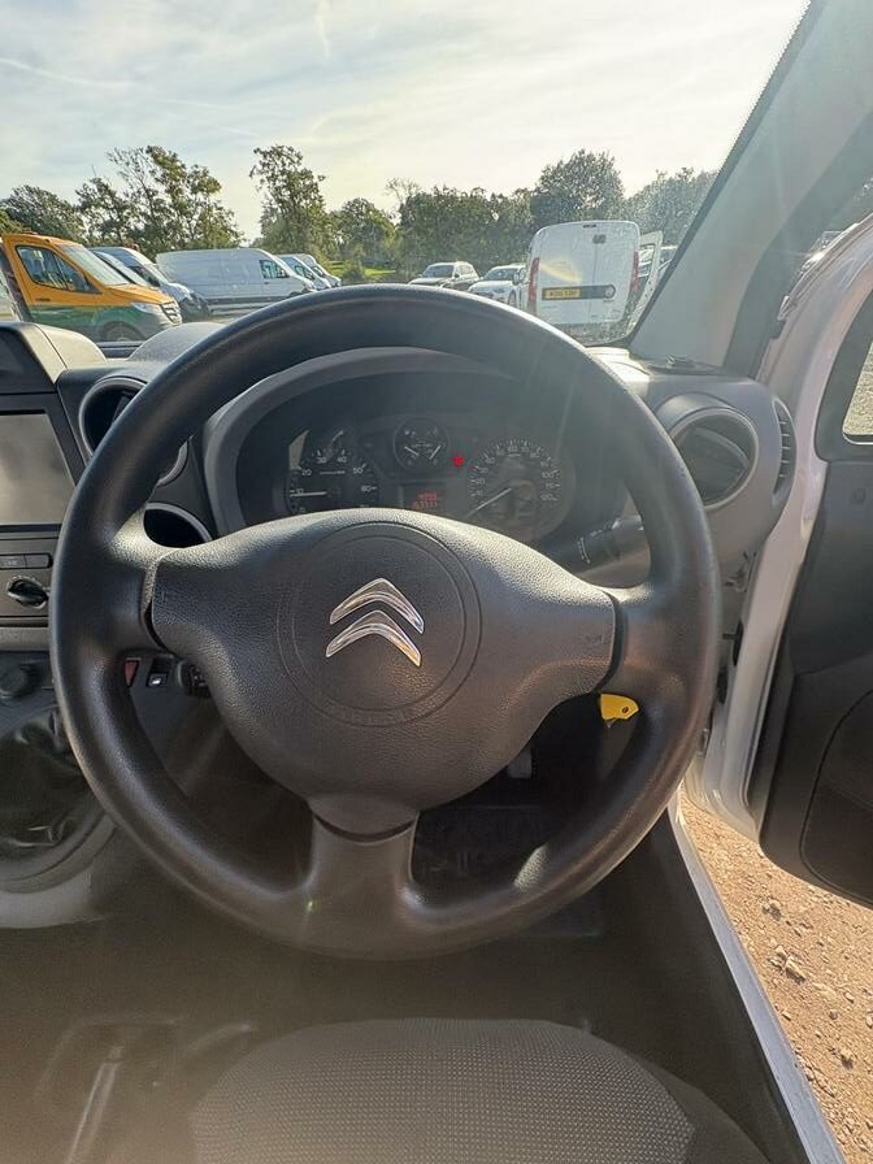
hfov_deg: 85.7
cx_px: 436
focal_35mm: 14
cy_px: 582
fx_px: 471
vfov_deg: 102.1
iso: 64
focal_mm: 2.22
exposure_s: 1/185
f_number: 2.2
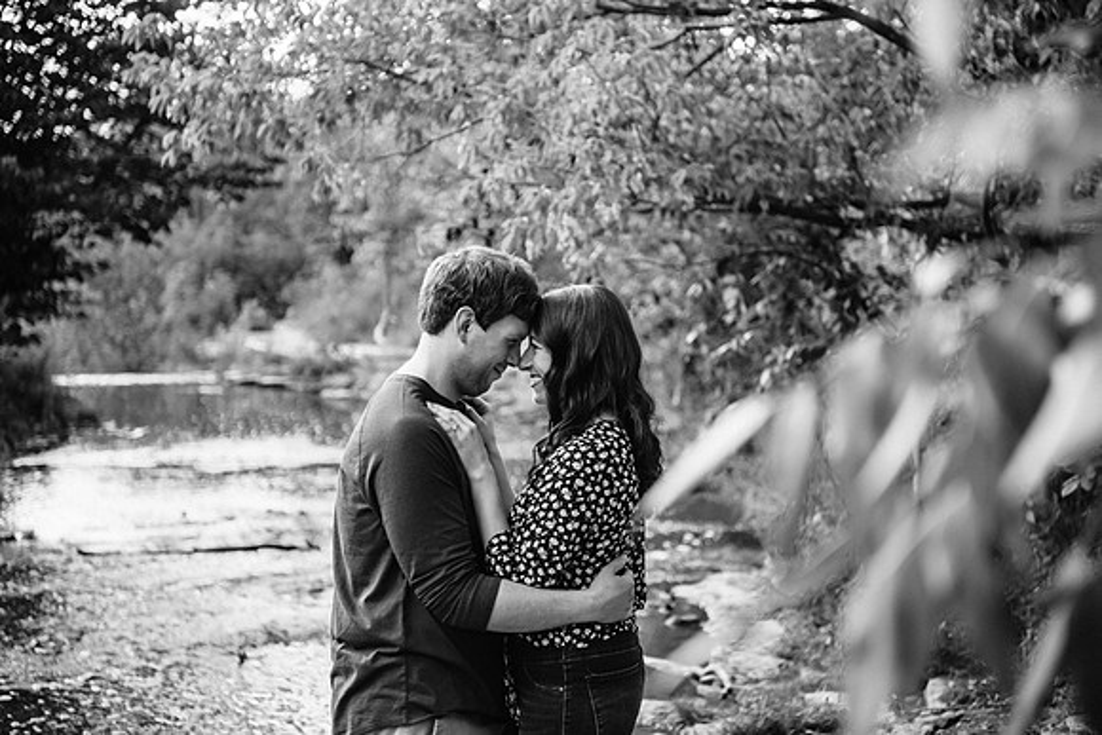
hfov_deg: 28.8
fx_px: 2143
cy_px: 368
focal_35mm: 70
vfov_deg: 19.5
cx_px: 551
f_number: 2.8
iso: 320
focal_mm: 70
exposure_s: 1/500
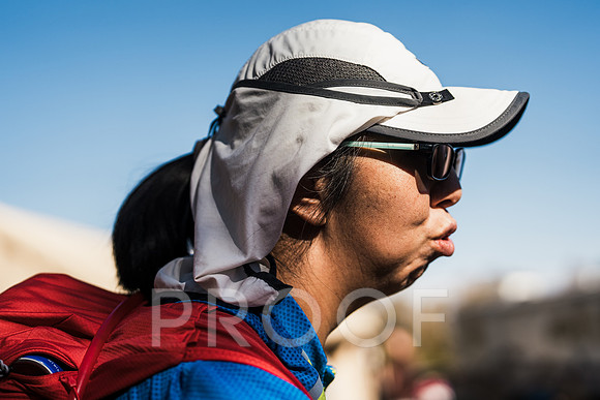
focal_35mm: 61
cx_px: 298
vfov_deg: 22.4
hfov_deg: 33.0
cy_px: 169
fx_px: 1012
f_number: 2
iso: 100
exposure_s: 1/3200
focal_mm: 50
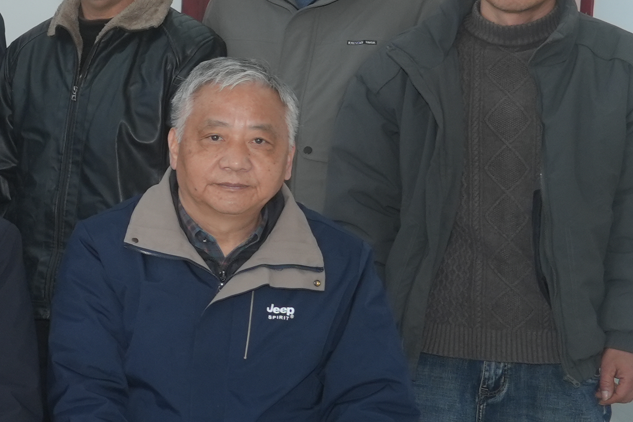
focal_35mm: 116
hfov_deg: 14.5
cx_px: -656
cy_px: 188
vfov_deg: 11.8
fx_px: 2040
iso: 400
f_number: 5.6
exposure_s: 1/50
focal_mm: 24
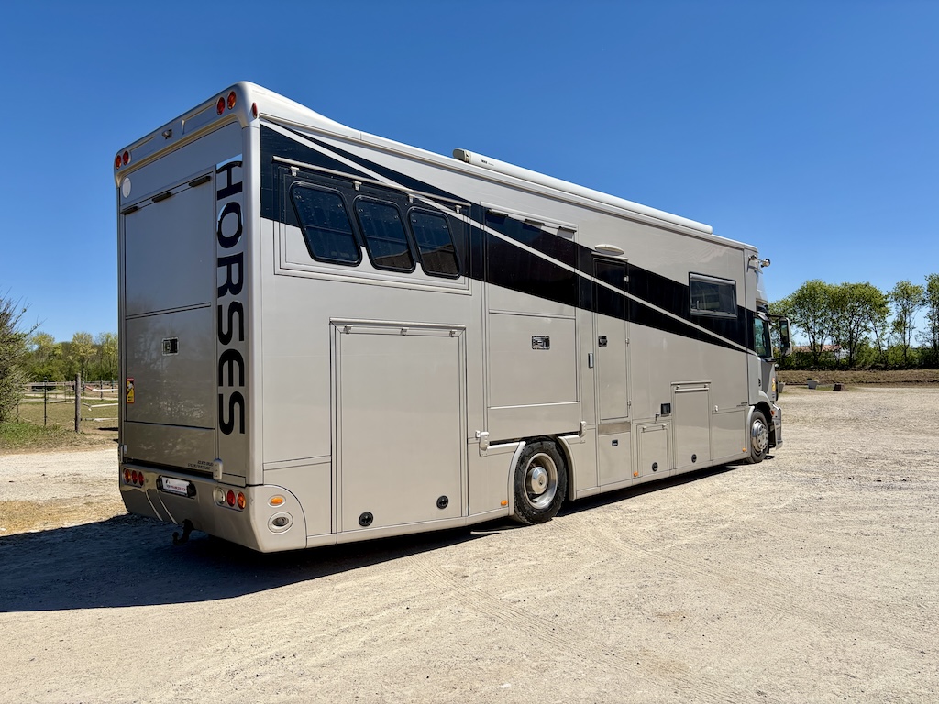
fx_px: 705
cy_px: 352
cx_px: 470
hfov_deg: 67.3
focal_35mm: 26
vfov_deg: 53.1
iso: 50
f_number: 1.6
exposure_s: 1/5348
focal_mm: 5.96
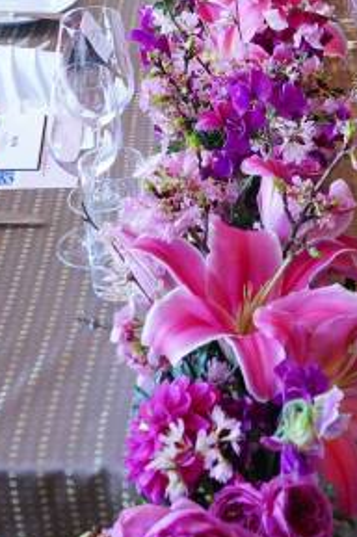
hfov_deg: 17.2
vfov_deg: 24.7
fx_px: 1178
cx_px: 229
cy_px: 20
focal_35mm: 79
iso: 2000
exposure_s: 1/100
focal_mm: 38
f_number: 9
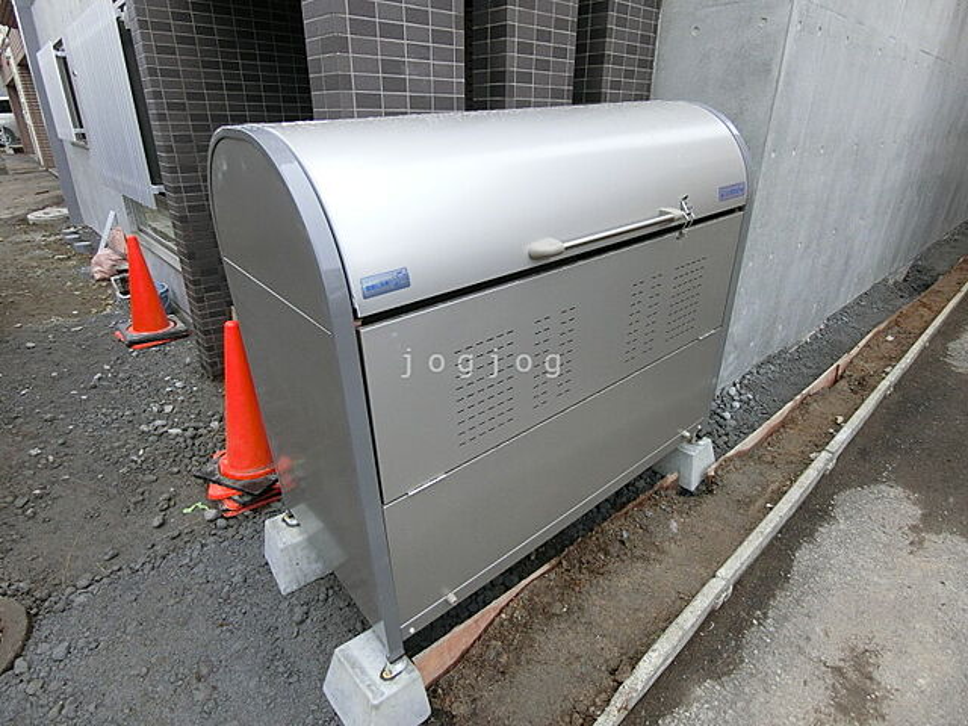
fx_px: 531
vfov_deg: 68.7
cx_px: 484
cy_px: 363
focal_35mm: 19
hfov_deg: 84.7
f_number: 2.7
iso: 320
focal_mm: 4.06
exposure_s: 1/1000
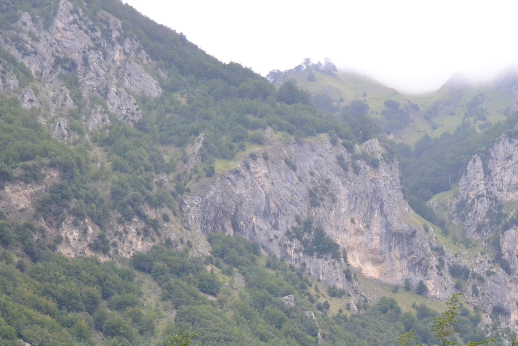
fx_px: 1554
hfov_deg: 18.9
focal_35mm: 108
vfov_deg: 12.6
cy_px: 260
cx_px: 333
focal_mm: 36
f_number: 5
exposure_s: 1/640
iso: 1600
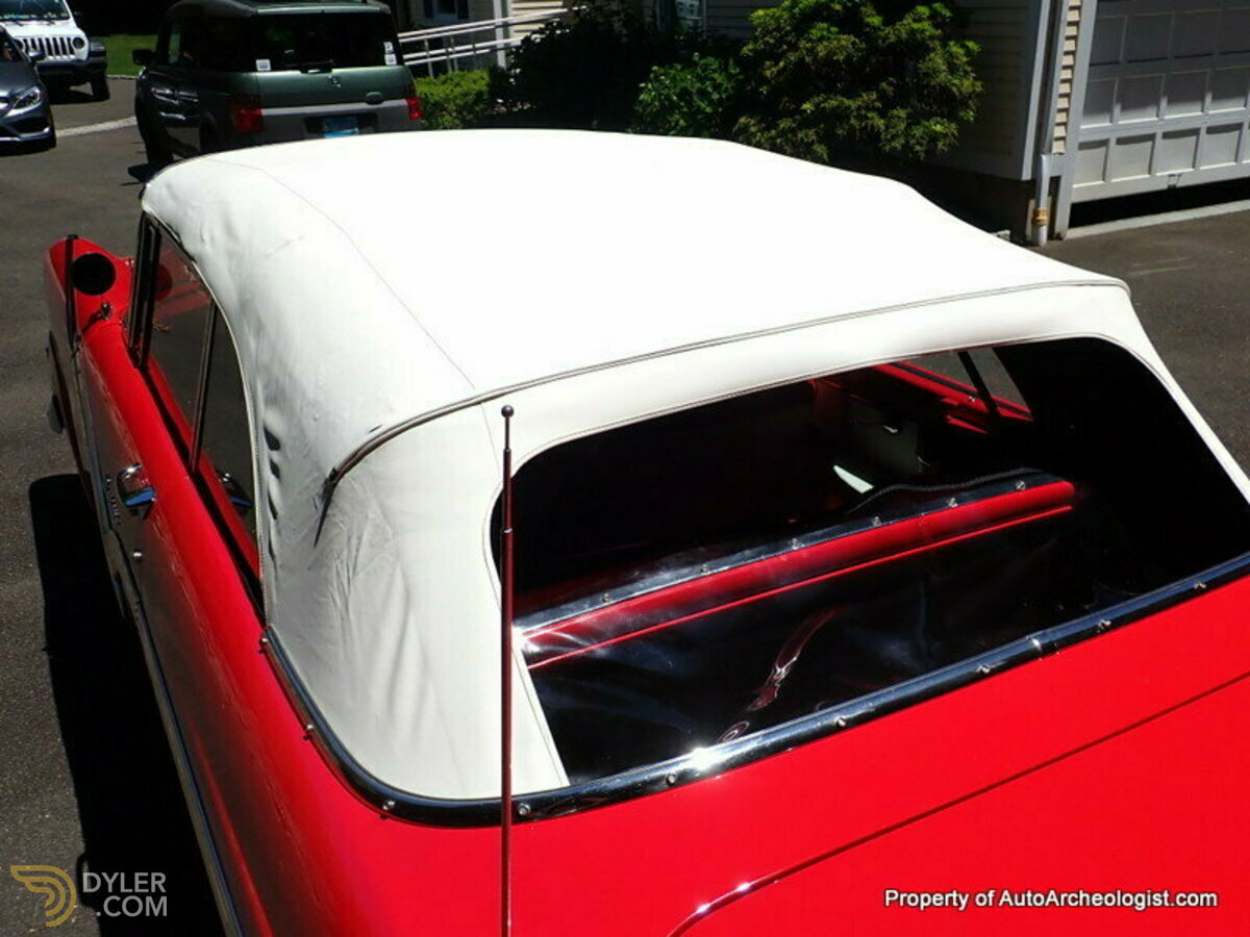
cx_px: 625
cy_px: 468
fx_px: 1083
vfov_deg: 46.8
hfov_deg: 60.0
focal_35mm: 30
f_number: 3.2
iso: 100
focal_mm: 5.4
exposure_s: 1/800
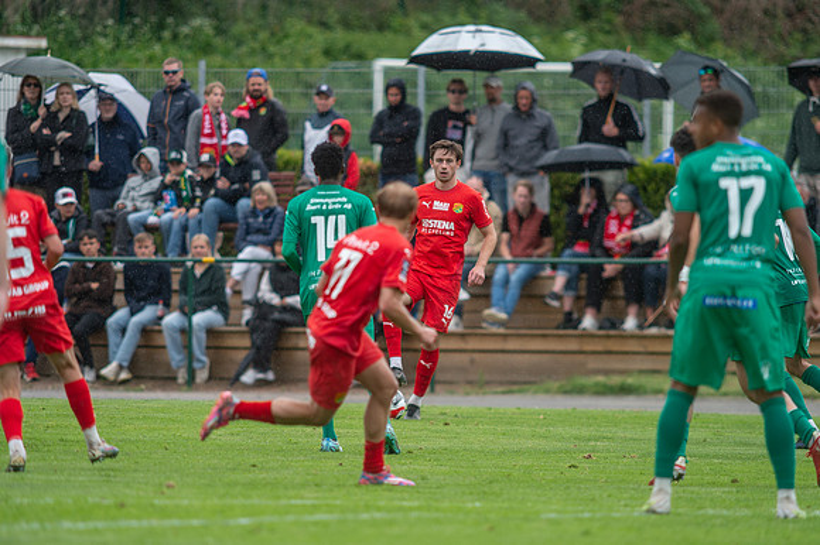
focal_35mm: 438
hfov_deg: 4.7
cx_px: 410
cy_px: 272
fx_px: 9964
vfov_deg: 3.1
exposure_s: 1/1250
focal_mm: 420
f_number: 4
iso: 560
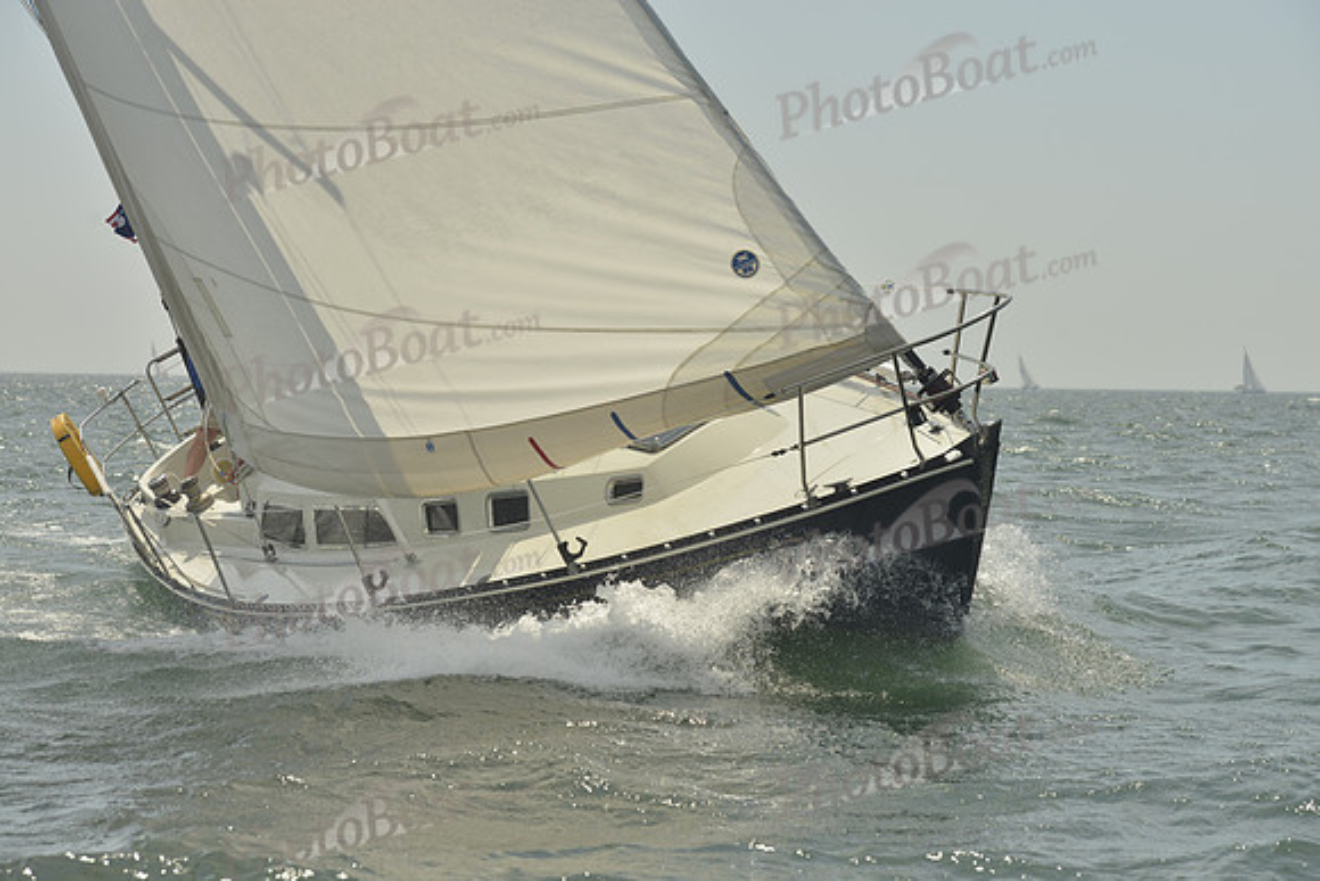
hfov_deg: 20.8
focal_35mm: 98
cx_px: 660
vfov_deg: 14.0
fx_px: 3594
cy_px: 440
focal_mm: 98
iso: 200
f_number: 8
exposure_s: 1/1250
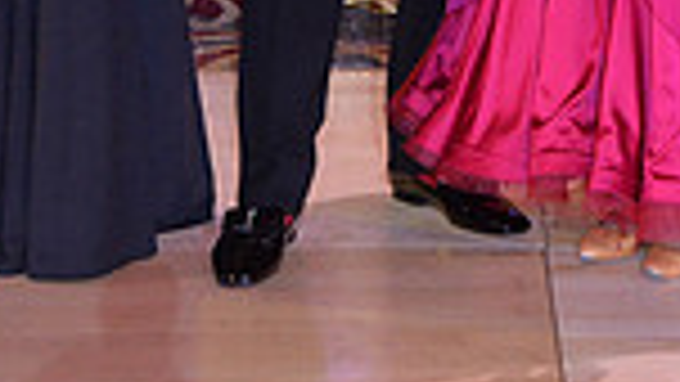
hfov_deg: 10.7
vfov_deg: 5.9
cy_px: -447
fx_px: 3625
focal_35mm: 201
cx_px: 482
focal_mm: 50
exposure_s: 1/250
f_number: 5
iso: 2000
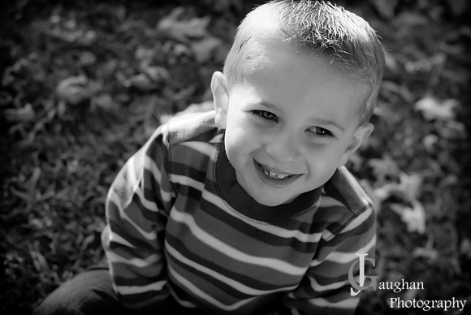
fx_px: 982
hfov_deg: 27.0
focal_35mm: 75
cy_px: 158
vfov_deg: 18.2
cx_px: 236
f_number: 3.5
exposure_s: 1/400
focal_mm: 50
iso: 400
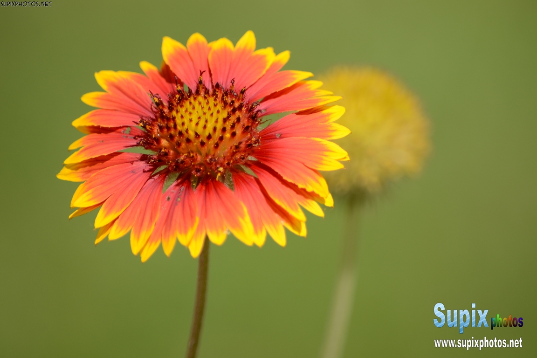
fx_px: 6712
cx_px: 268
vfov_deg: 3.1
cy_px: 179
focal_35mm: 450
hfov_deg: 4.6
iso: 100
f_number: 5.6
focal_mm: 300
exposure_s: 1/320
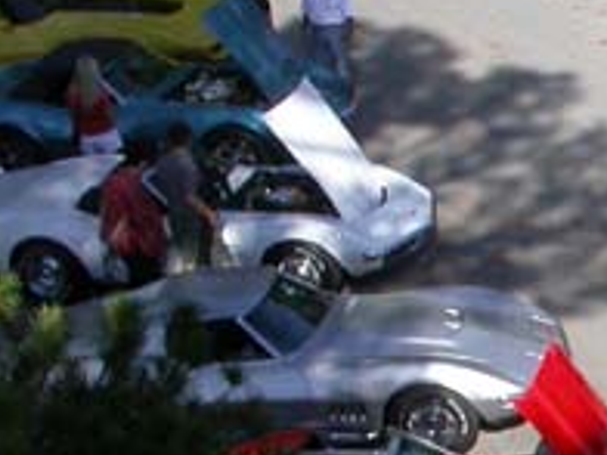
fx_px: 2718
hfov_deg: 12.0
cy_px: 492
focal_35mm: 155
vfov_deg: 9.5
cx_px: 985
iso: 100
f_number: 6.7
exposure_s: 1/340
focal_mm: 7.85
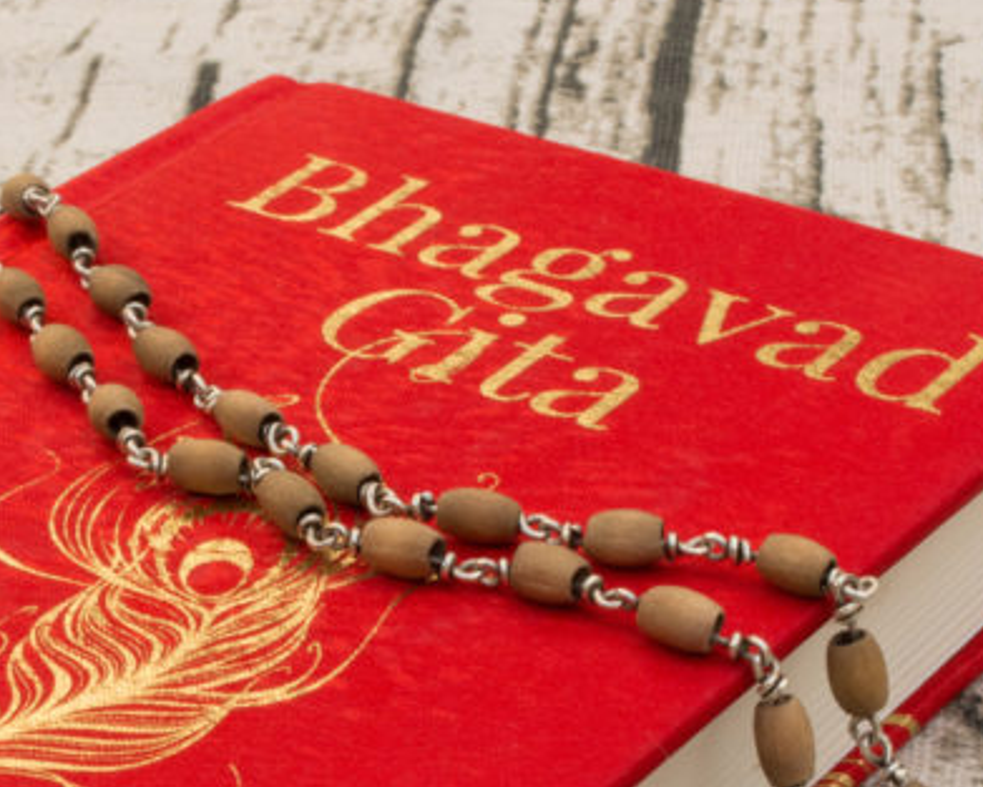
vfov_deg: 12.9
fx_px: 3434
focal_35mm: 118
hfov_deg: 16.2
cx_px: 256
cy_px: 821
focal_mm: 32
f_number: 25
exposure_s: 1/60
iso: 400
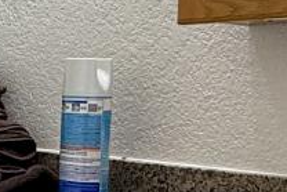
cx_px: -197
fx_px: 838
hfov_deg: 16.8
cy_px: 151
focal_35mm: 105
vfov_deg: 13.0
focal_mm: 2.22
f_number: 2.2
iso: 80
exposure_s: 1/120
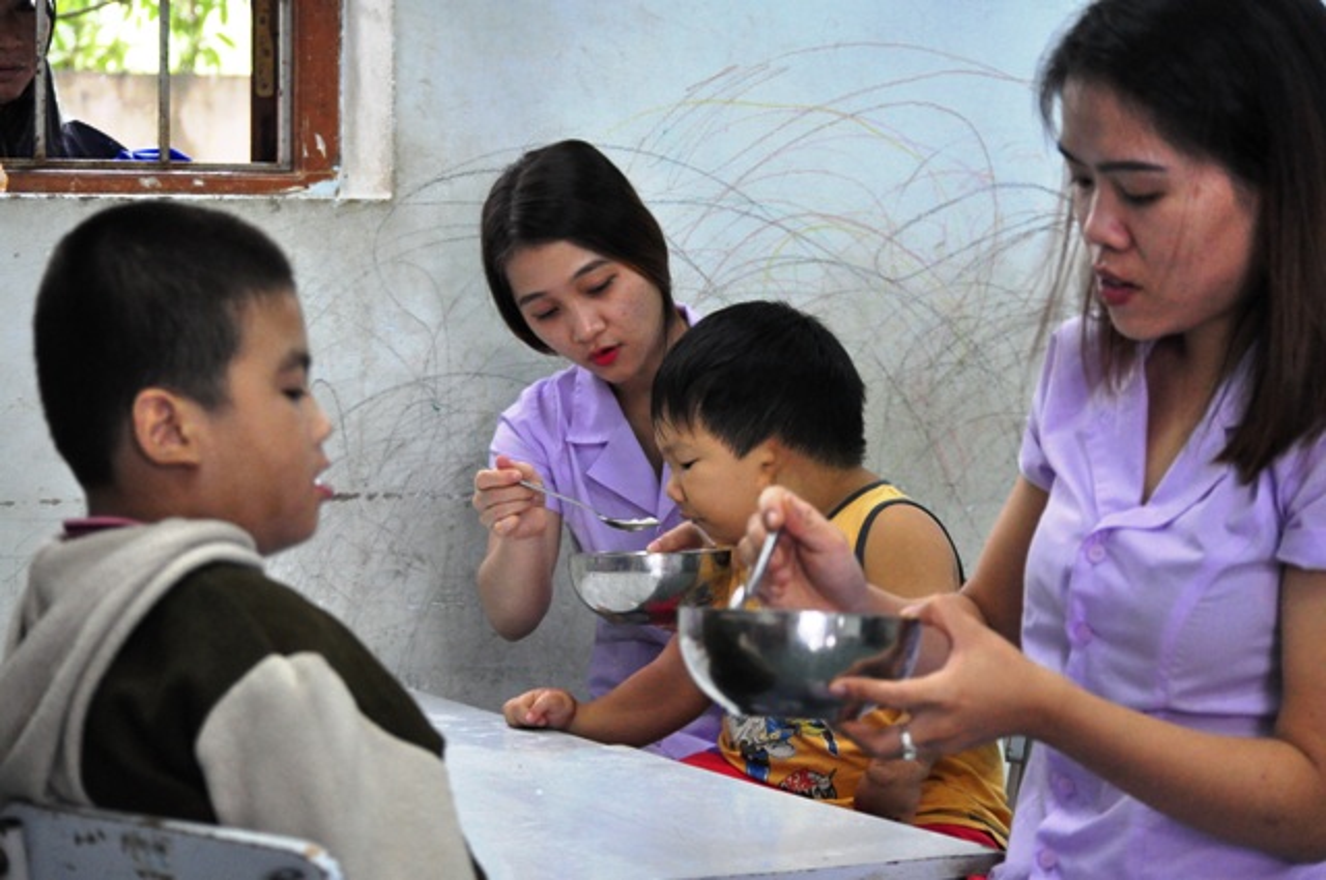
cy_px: 440
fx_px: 3035
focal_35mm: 82
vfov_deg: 16.5
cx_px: 663
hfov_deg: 24.6
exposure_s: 1/60
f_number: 4
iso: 2500
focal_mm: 55
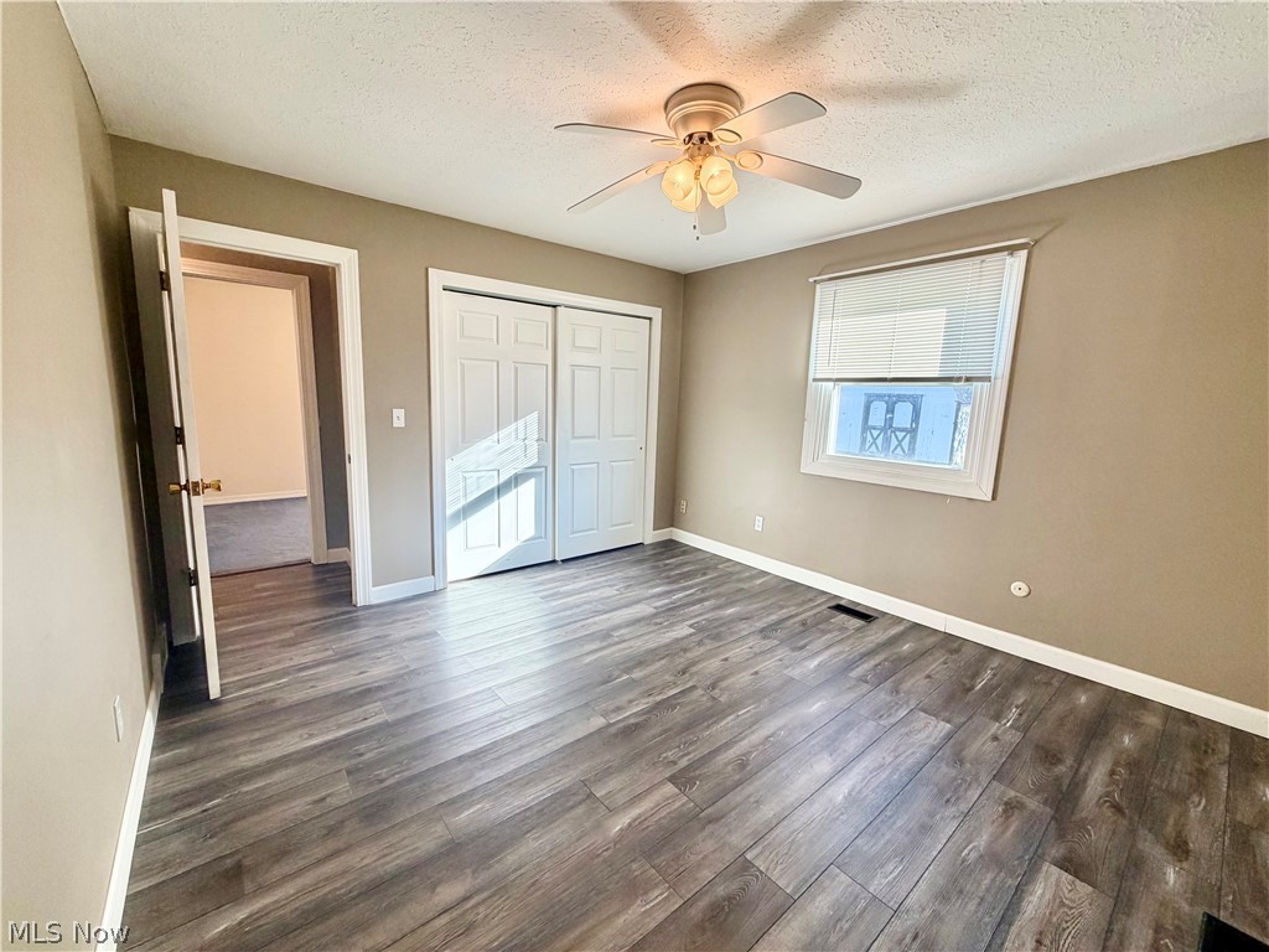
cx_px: 634
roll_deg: -1.0
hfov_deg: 102.1
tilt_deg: -8.2
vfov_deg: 85.7
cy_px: 476
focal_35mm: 14
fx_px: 513
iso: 160
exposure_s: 1/120
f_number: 2.2
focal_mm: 2.22
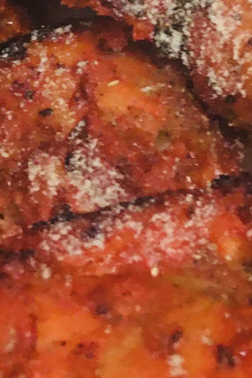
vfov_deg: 12.9
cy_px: -365
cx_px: 80
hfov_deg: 9.9
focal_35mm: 139
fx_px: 1460
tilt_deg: -78.3
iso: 80
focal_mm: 4.15
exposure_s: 1/10
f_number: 2.2
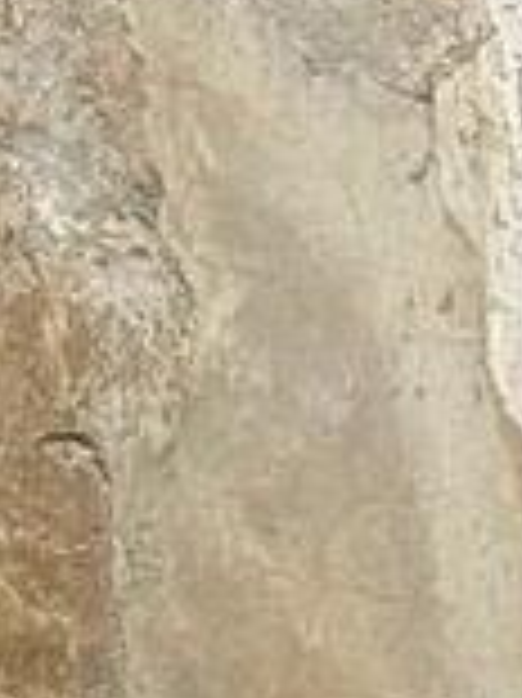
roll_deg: +1.3
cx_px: 1863
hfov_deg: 3.8
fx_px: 7470
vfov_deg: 5.2
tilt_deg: +1.2
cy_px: 1698
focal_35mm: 371
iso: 64
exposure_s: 1/609
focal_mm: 6.76
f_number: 1.78
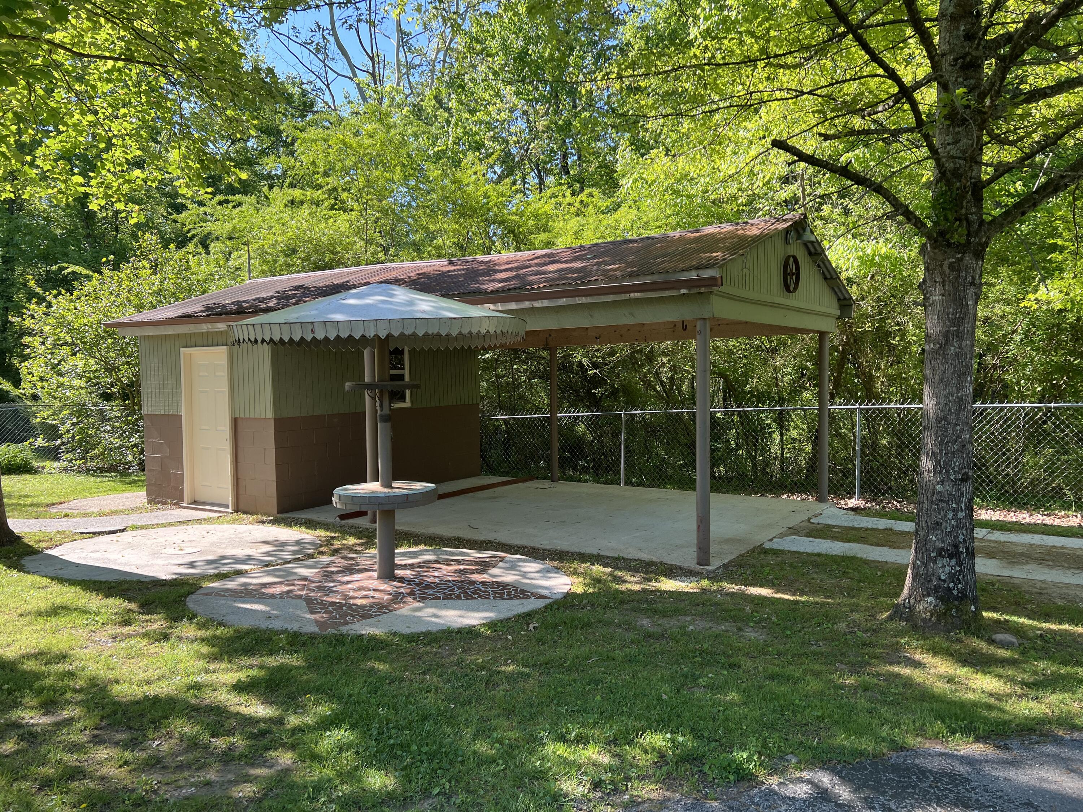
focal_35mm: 26
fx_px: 813
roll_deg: +2.2
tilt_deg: +0.1
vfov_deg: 53.1
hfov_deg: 67.3
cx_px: 542
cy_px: 406
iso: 50
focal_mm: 5.7
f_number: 1.5
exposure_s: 1/658
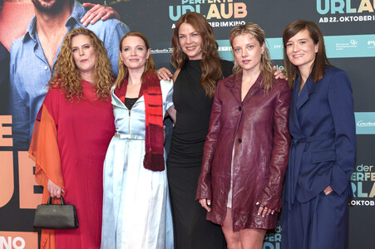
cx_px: 188
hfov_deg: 34.5
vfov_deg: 23.3
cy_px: 124
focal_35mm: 58
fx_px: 604
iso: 640
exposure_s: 1/250
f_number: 4.5
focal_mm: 58
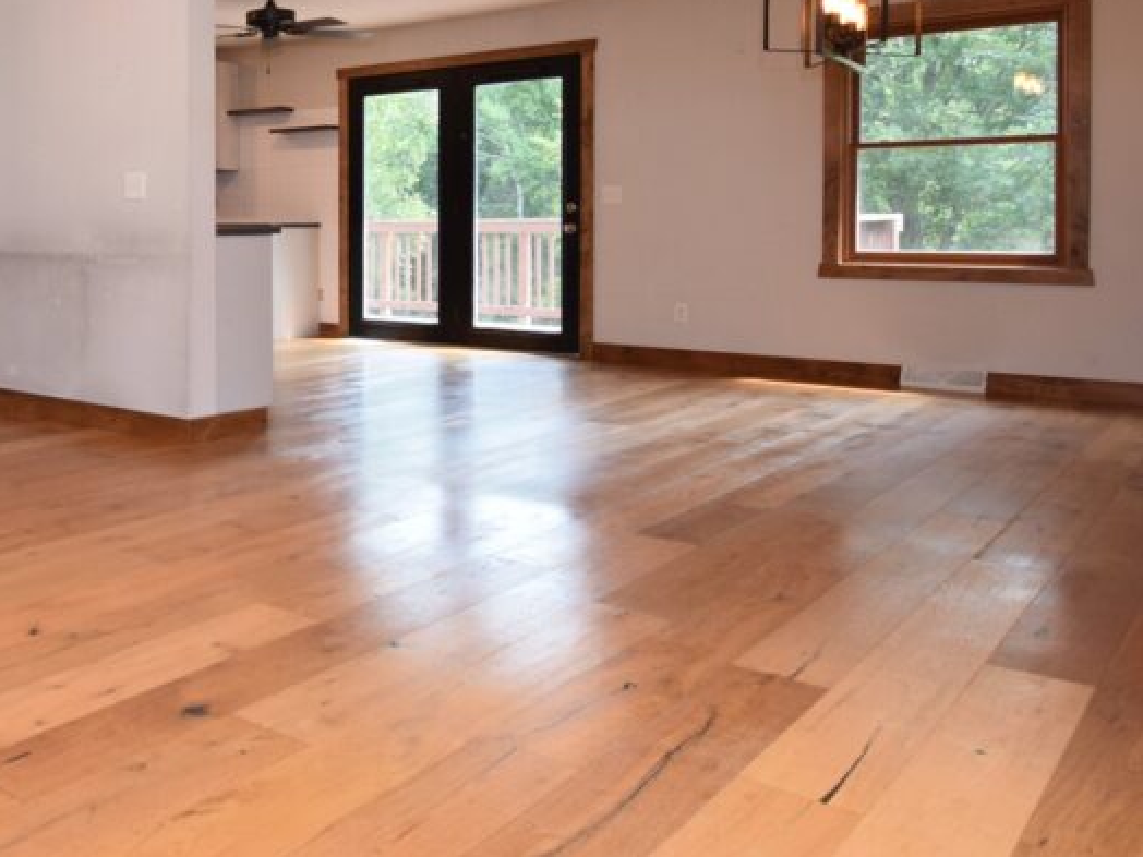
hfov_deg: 48.5
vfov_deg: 41.9
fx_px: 1090
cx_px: 81
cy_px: 231
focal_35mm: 33
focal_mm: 10
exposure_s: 1/100
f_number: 5
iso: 400
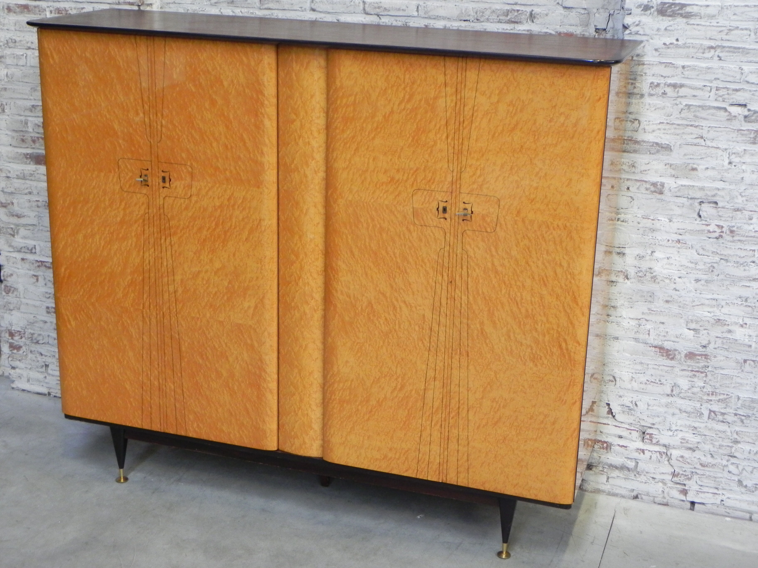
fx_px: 1139
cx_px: 379
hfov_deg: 36.8
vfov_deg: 28.0
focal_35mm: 52
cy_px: 284
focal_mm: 9.2
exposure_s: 1/13.2
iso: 400
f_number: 3.5
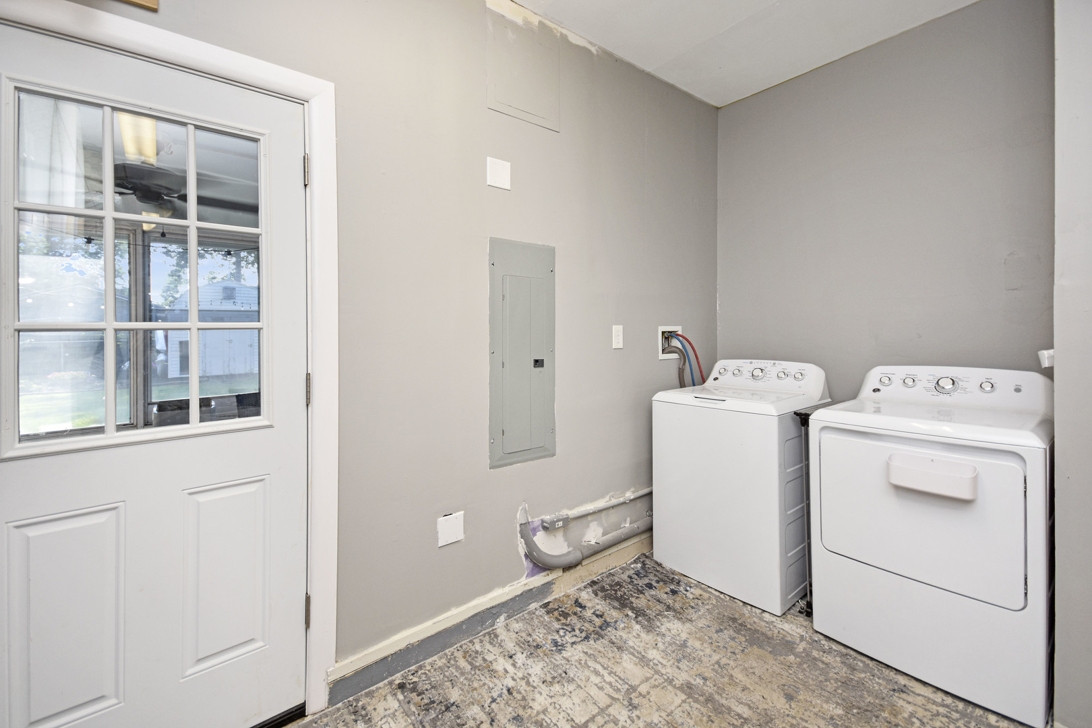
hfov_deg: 100.4
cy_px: 364
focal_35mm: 15
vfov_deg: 77.3
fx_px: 455
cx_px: 546
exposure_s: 1/60
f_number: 4
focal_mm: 10
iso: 250
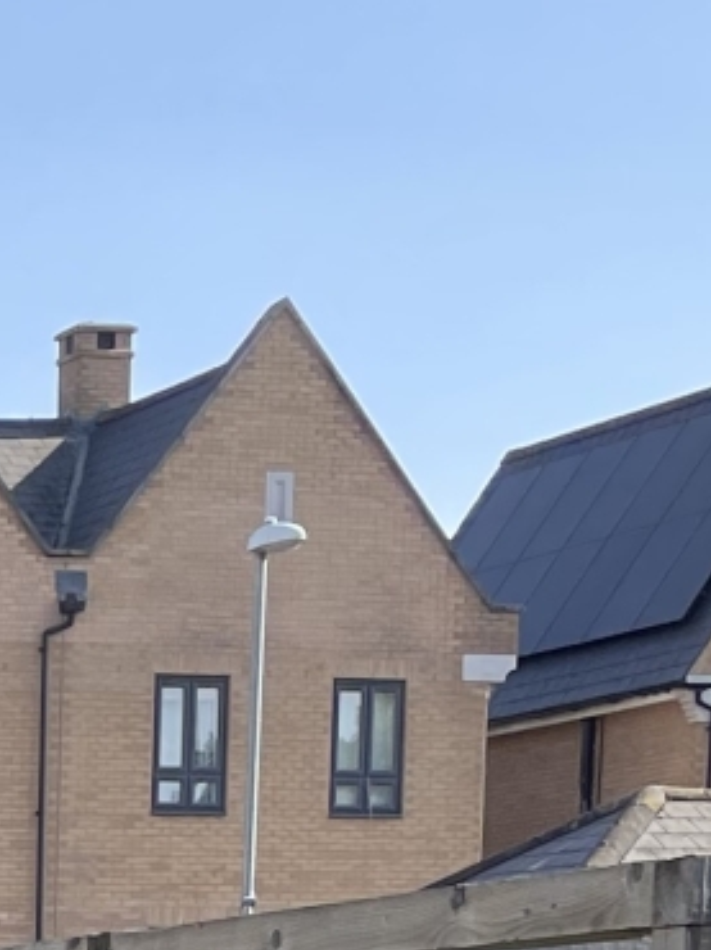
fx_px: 4113
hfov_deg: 9.3
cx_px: -642
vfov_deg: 11.9
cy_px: 1842
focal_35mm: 150
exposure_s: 1/1855
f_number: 1.6
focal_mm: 4.2
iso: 32
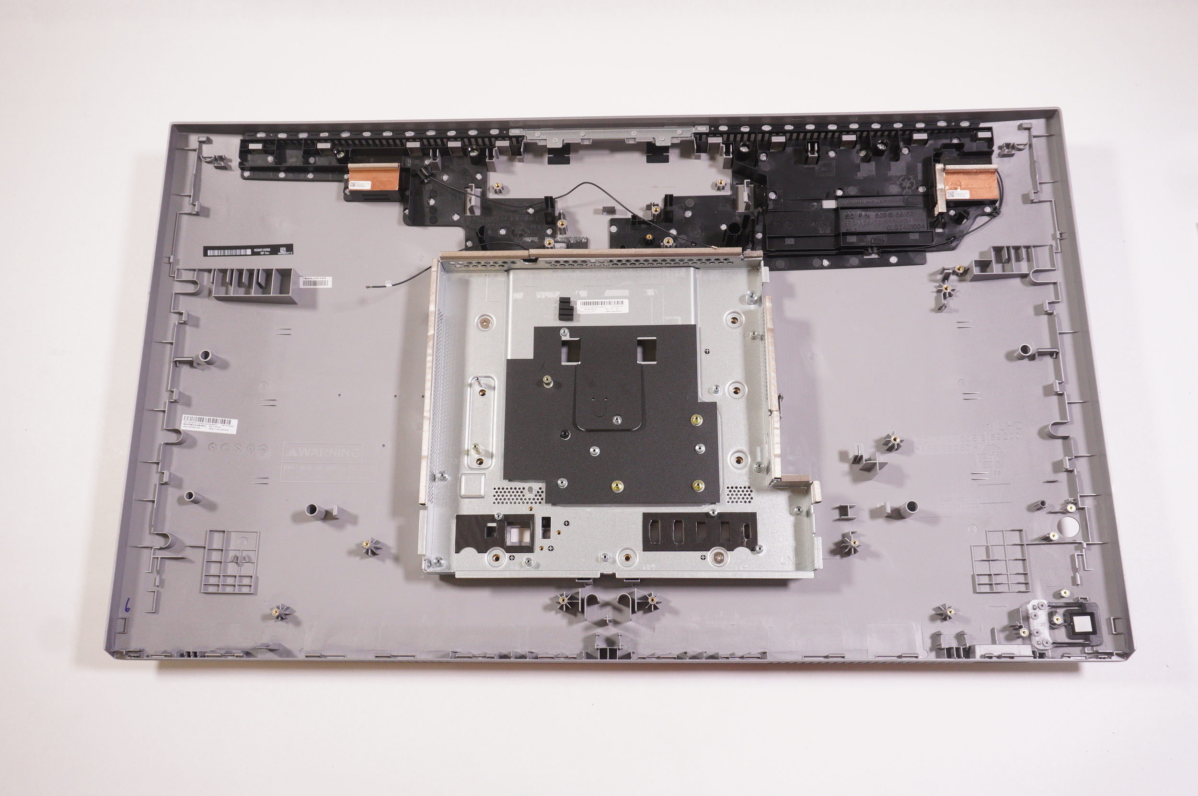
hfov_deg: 62.0
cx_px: 599
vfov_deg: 43.5
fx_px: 997
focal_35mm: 30
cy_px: 398
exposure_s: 1/200
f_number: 5.6
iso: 1000
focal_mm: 20
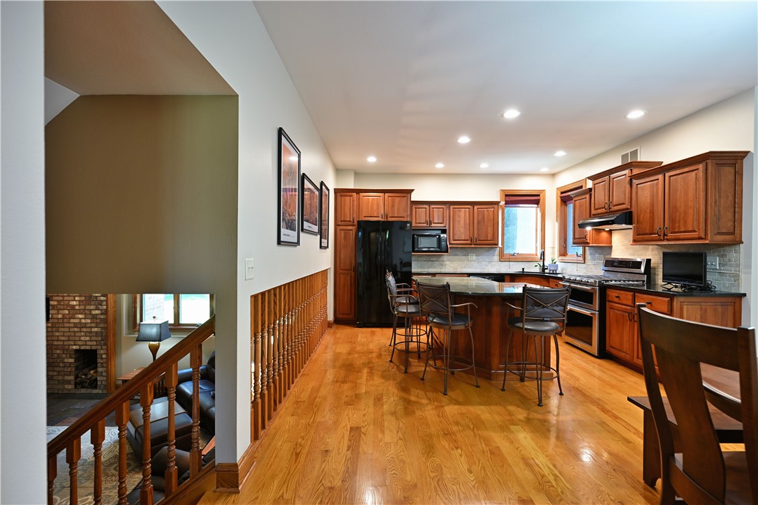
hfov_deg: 96.7
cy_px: 252
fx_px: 337
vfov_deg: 73.7
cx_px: 379
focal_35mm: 16
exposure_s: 1/10
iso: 400
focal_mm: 16
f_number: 5.6
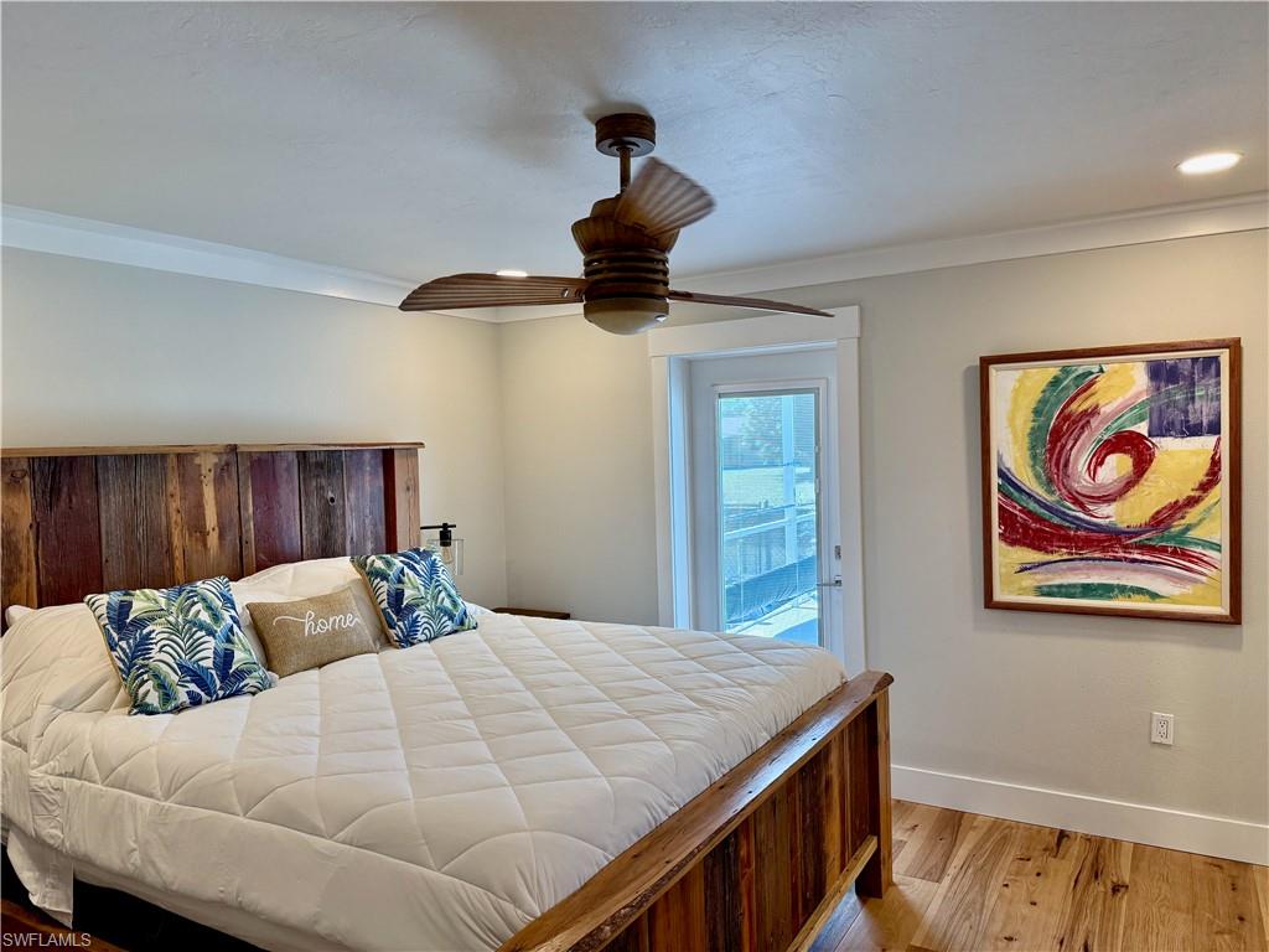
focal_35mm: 24
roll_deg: +1.9
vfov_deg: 56.8
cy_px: 476
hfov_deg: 71.6
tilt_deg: -2.0
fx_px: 880
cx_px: 634
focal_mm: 6.76
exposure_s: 1/240
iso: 200
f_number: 1.78
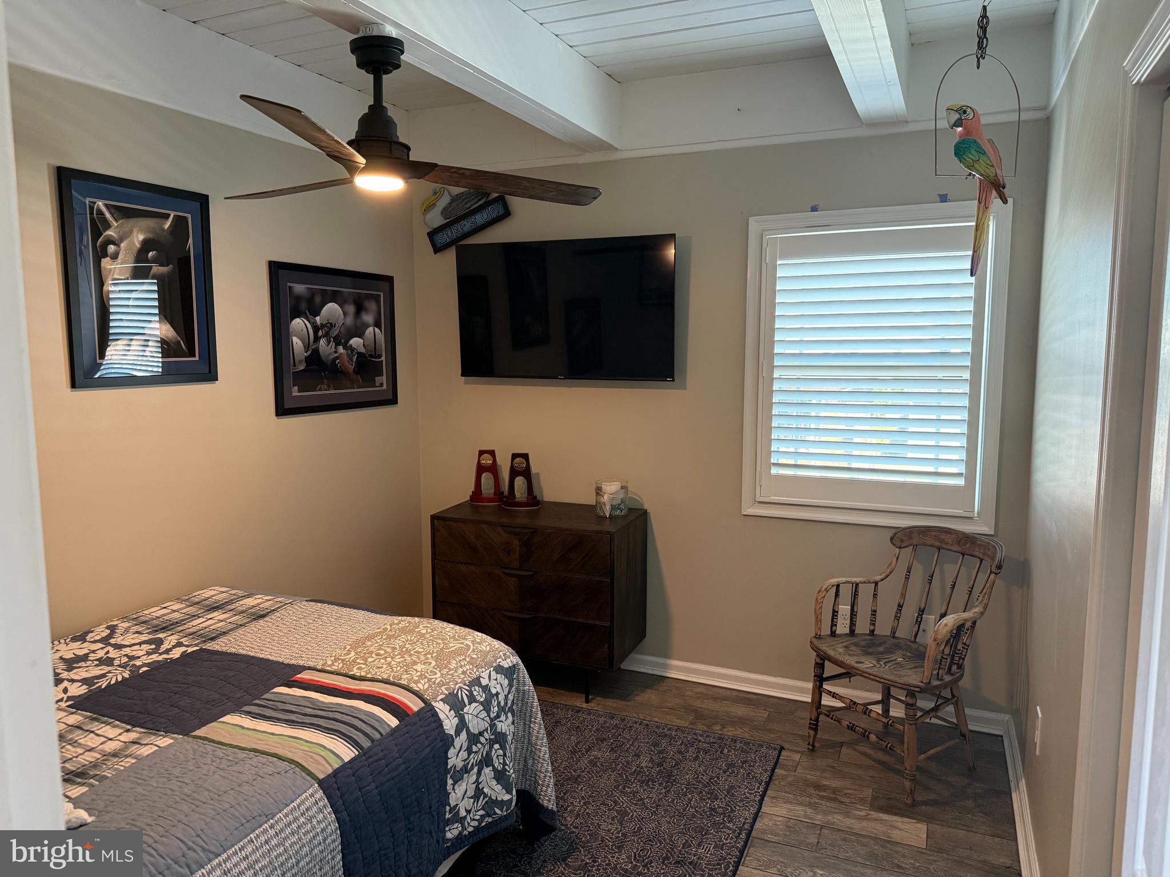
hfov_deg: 71.6
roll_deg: -0.2
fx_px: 811
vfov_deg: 56.8
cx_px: 585
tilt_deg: -6.3
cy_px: 438
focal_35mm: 24
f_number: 1.78
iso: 400
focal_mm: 6.76
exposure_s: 1/120
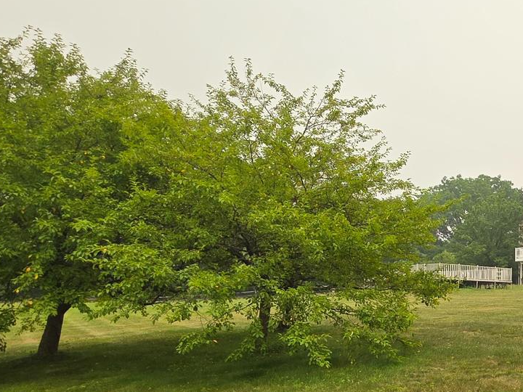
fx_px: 559
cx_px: 572
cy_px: 286
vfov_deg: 37.9
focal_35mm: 37
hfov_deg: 40.6
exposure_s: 1/1395
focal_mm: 2.2
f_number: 1.9
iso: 40
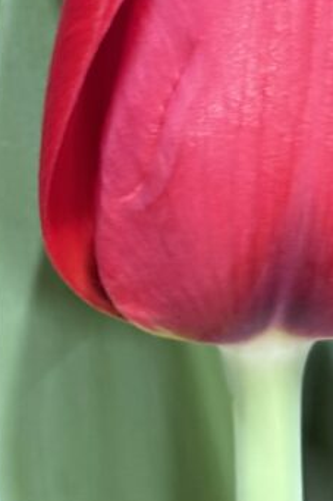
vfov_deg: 13.4
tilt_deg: -37.9
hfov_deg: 9.1
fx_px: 2083
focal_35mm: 150
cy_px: -41
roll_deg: +0.2
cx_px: 227
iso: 400
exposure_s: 1/25
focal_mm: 6.76
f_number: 1.78
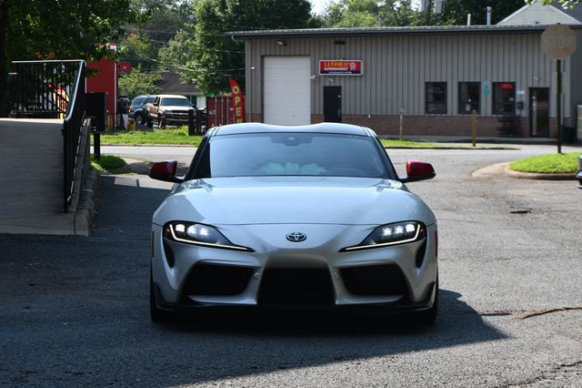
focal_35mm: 123
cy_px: 194
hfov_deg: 16.7
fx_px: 1987
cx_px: 291
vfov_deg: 11.1
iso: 125
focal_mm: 82
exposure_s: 1/250
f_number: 8
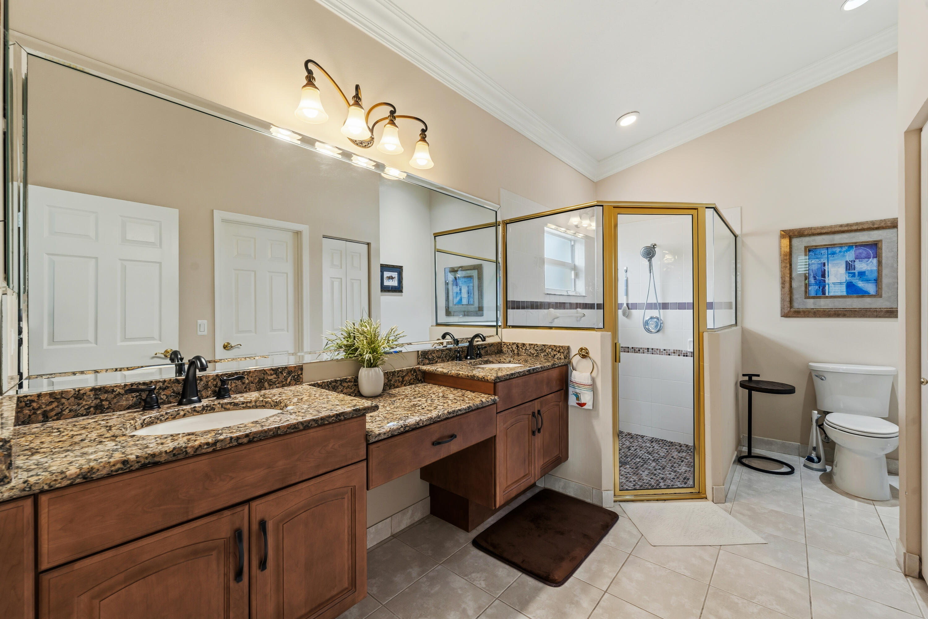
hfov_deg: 104.3
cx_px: 464
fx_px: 361
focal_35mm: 14
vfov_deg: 81.2
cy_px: 310
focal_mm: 14
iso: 250
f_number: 9
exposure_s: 1/1.67
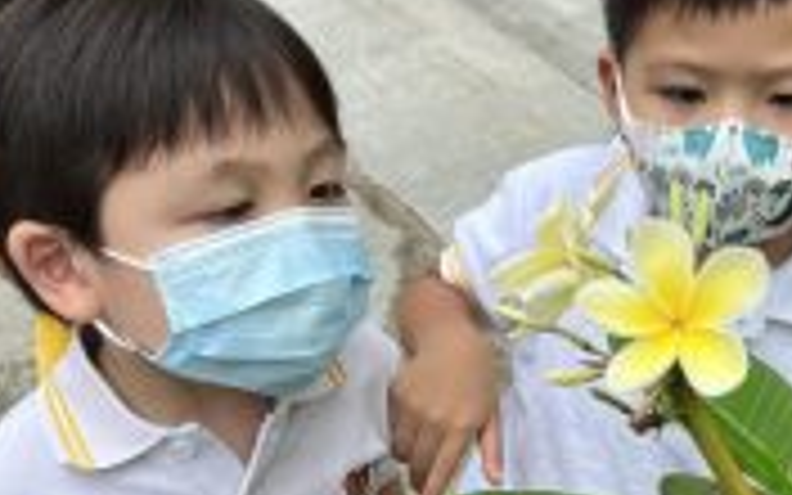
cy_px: 331
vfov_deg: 23.4
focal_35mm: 55
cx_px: 450
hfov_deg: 36.8
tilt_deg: -34.3
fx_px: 1187
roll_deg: -3.0
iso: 50
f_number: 1.5
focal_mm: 5.7
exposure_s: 1/2165
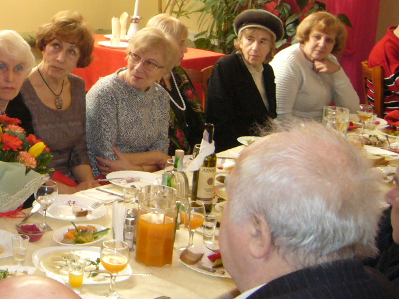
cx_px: -5
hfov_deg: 25.3
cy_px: 47
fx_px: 841
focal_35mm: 73
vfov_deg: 19.9
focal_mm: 5.8
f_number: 2.8
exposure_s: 1/30
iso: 200
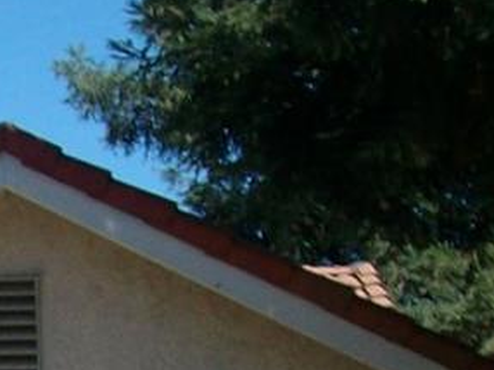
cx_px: -434
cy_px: 825
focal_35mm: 236
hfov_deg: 8.1
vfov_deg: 6.1
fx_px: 3365
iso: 80
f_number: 7.9
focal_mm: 7.46
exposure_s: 1/185
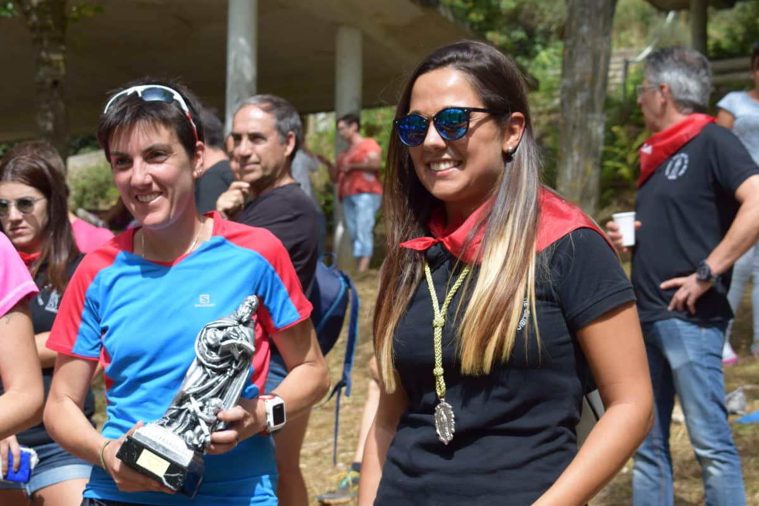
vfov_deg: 17.5
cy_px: 253
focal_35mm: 78
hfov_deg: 26.0
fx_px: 1644
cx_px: 380
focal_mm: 52
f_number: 8
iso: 200
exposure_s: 1/250
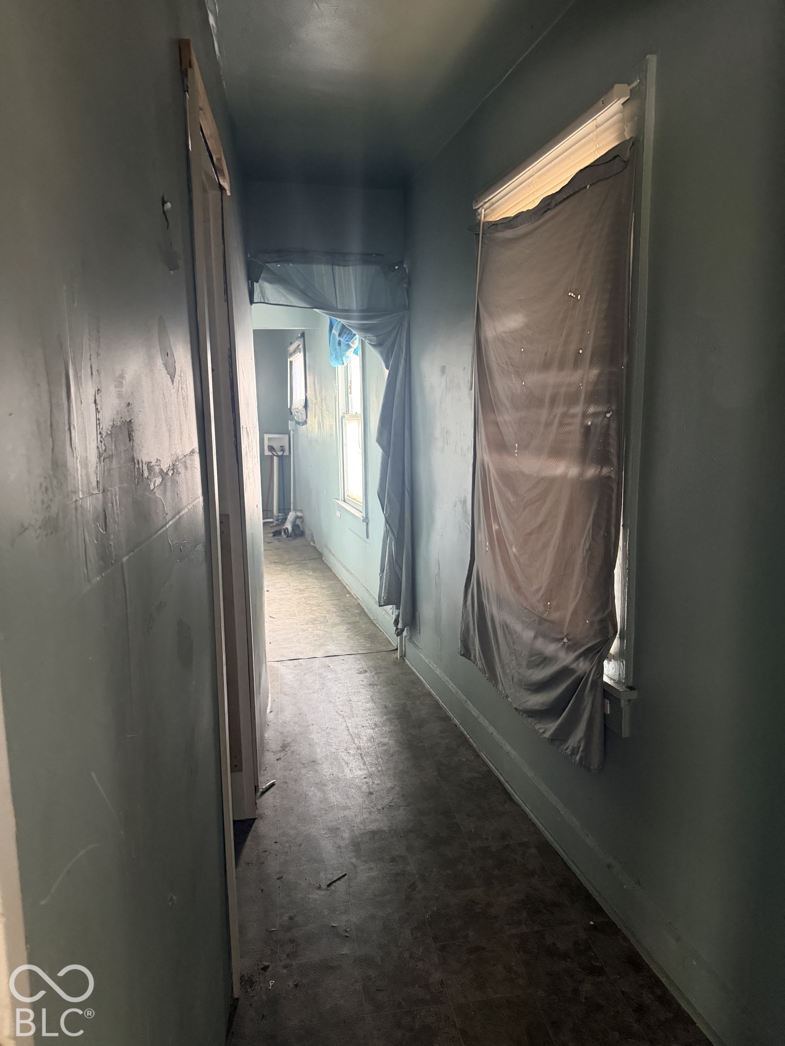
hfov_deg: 56.8
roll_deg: +1.7
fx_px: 726
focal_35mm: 24
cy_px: 523
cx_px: 392
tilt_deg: -7.7
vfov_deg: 71.6
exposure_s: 1/56
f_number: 1.78
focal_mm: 6.76
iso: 800
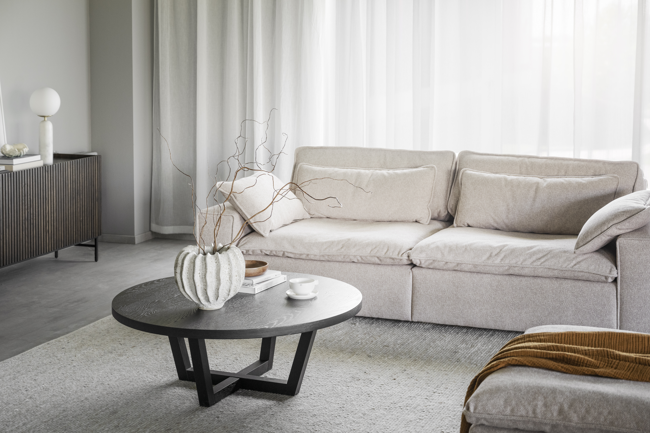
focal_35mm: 53
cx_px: 325
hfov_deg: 37.5
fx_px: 957
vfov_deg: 25.5
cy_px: 216
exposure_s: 1/40
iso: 500
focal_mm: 53
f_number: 4
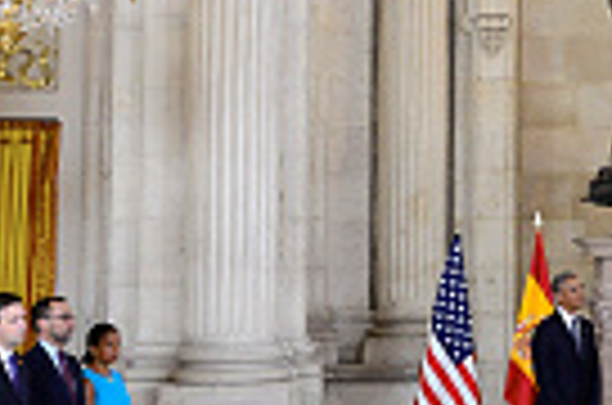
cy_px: -4
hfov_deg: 15.5
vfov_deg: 10.6
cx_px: 760
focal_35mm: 127
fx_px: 2154
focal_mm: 29
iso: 2000
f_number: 3.5
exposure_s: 1/400
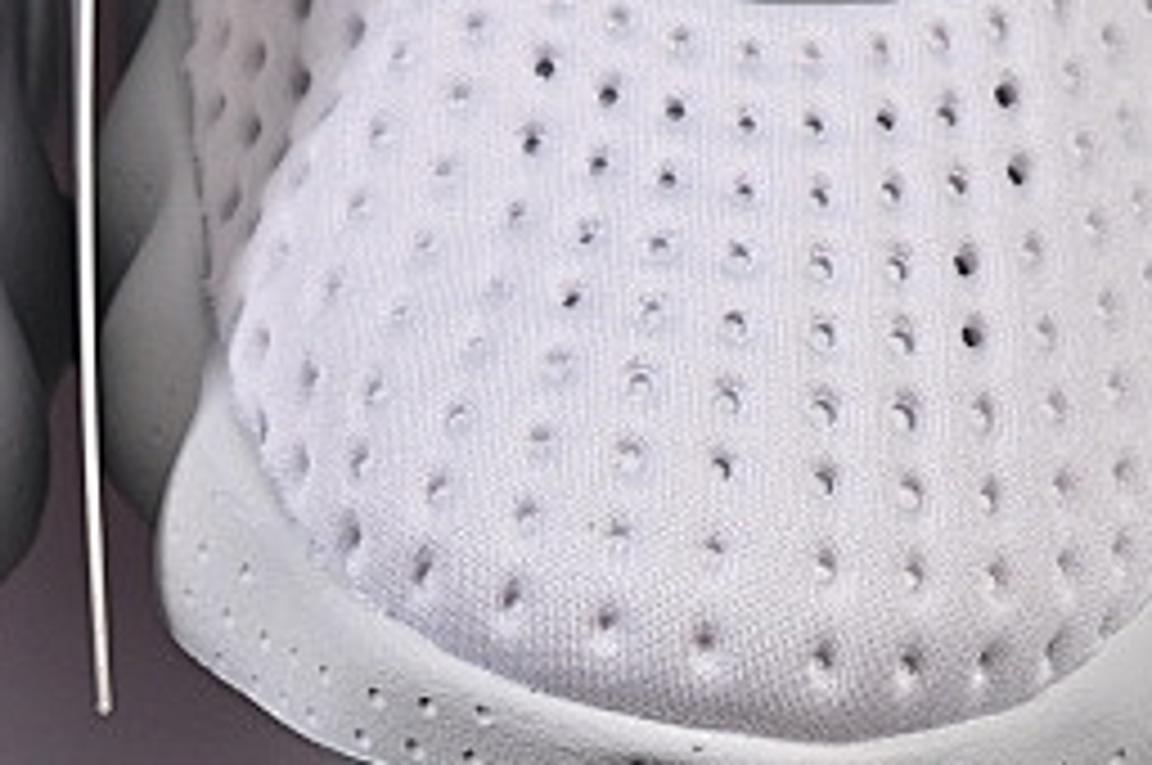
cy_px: -162
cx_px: 140
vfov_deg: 4.3
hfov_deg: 6.5
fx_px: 10131
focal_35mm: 317
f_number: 8
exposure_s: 1/80
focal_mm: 50
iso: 160
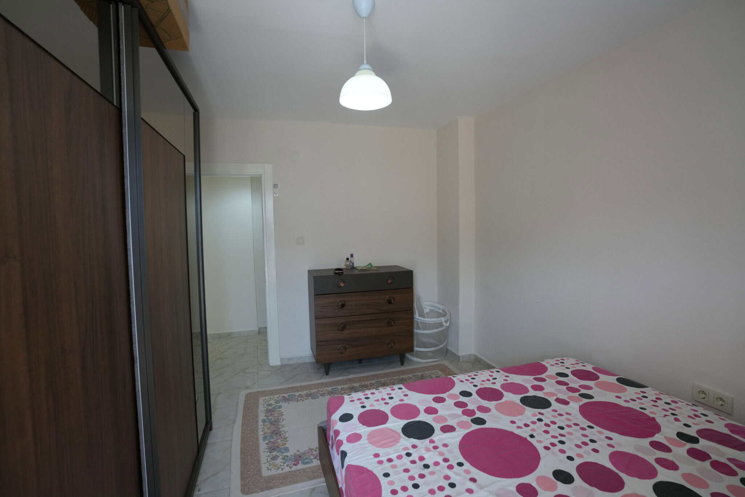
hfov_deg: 93.3
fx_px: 352
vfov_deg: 70.4
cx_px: 372
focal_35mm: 17
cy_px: 248
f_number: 4
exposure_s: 1/160
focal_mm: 17
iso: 640
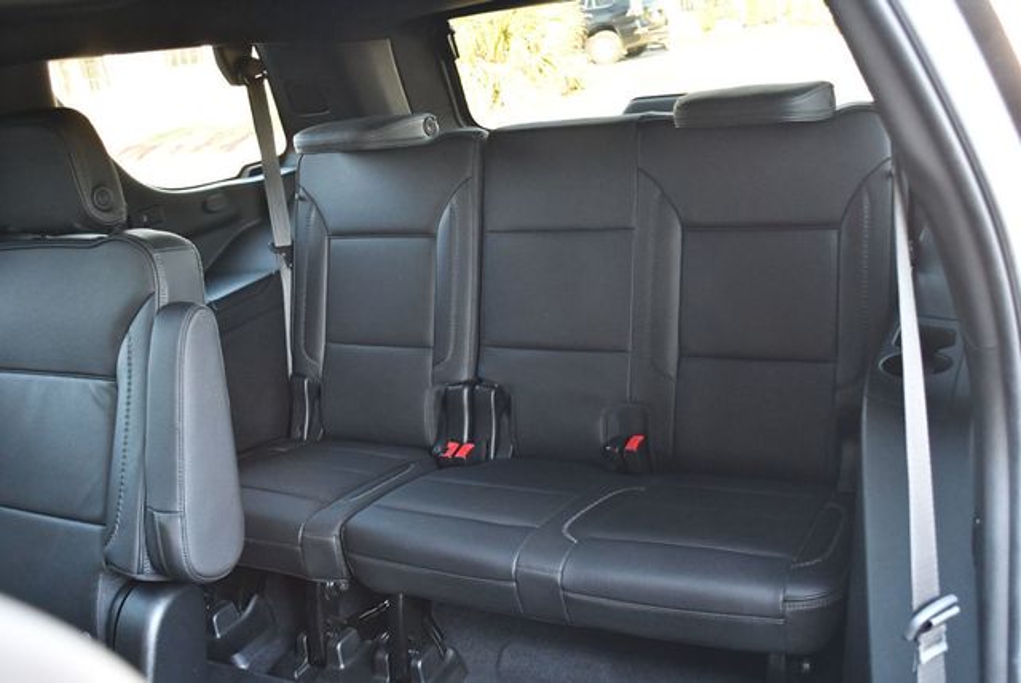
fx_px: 1022
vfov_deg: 36.9
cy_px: 342
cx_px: 510
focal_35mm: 36
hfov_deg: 53.1
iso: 2000
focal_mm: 18
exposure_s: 1/125
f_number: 3.5
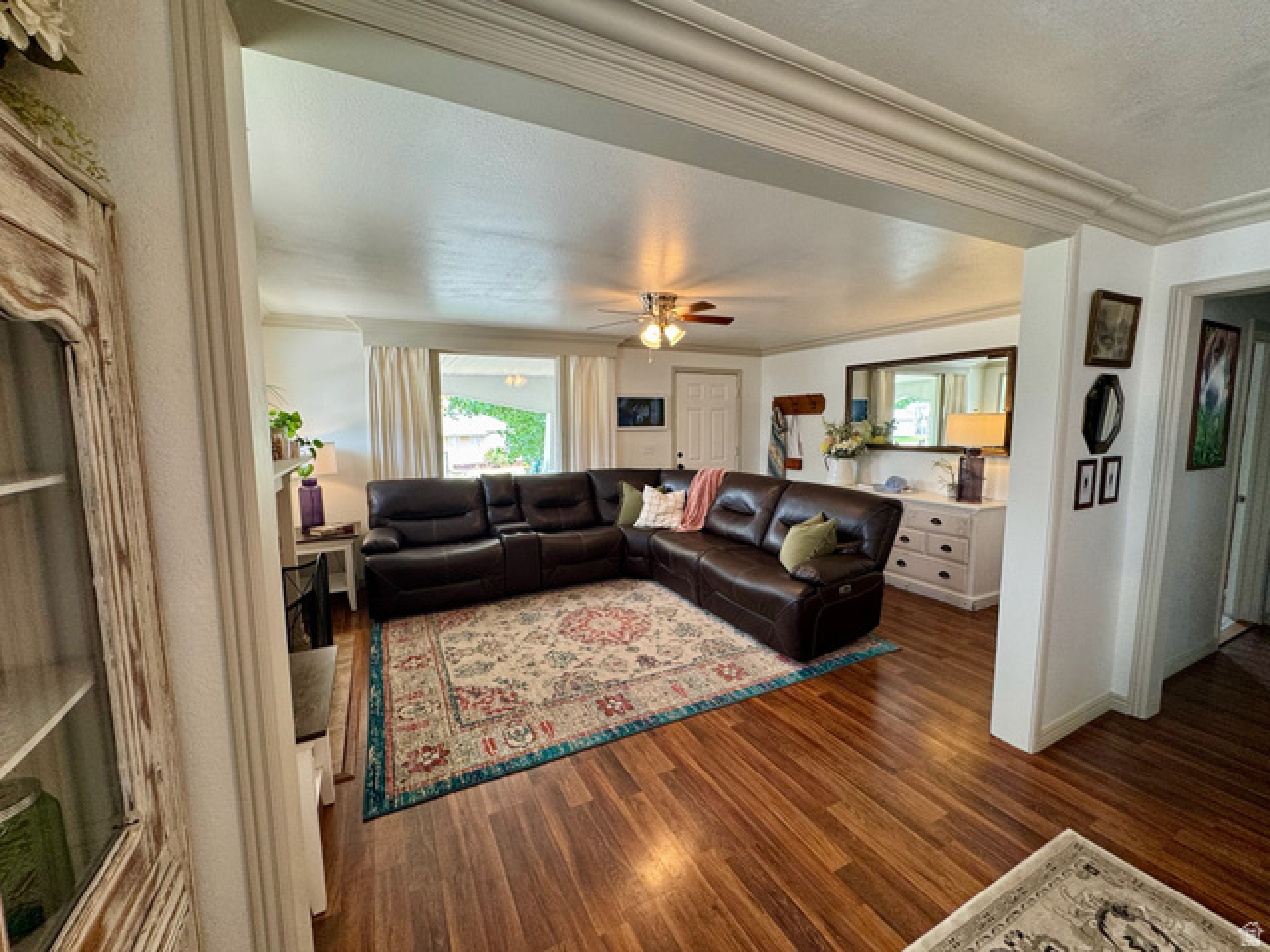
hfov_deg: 102.1
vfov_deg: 85.7
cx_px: 635
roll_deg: +0.7
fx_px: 514
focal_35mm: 14
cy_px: 476
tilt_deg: -6.8
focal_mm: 2.22
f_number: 2.2
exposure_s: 1/120
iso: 160
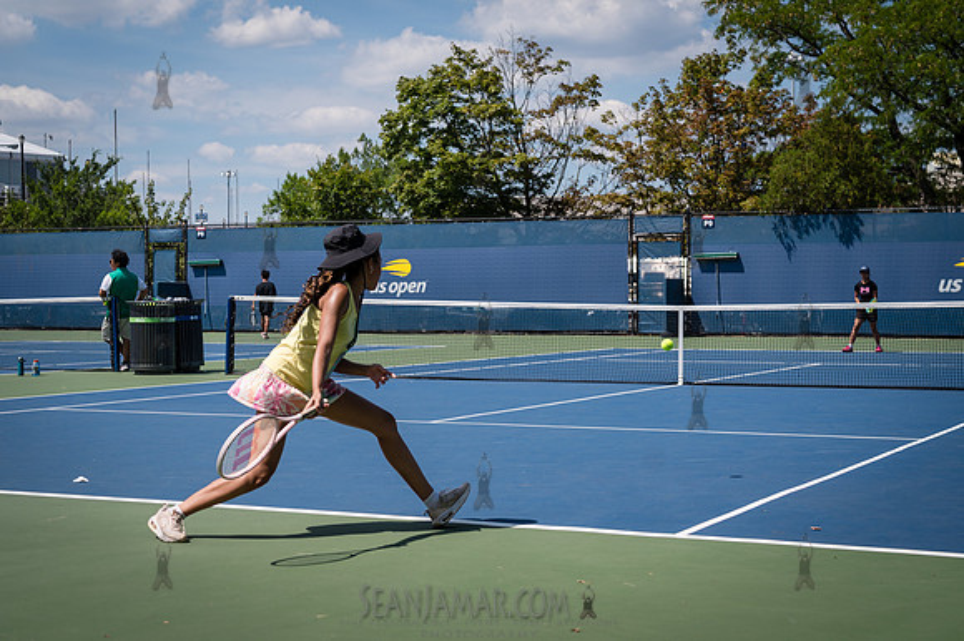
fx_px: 1588
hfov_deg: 33.8
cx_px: 454
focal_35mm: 59
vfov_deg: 22.8
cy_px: 304
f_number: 4
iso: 100
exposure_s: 1/1250
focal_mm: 48
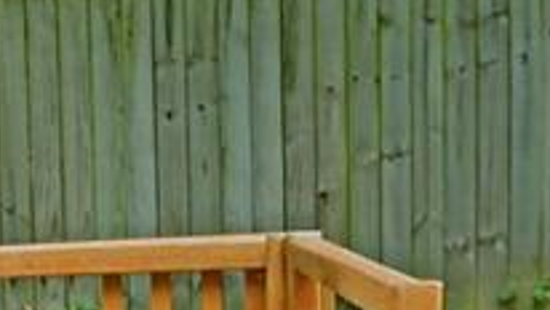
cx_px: -107
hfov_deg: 16.5
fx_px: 1823
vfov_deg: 9.5
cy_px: 417
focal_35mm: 125
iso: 100
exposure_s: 1/80
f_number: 7.1
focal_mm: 16
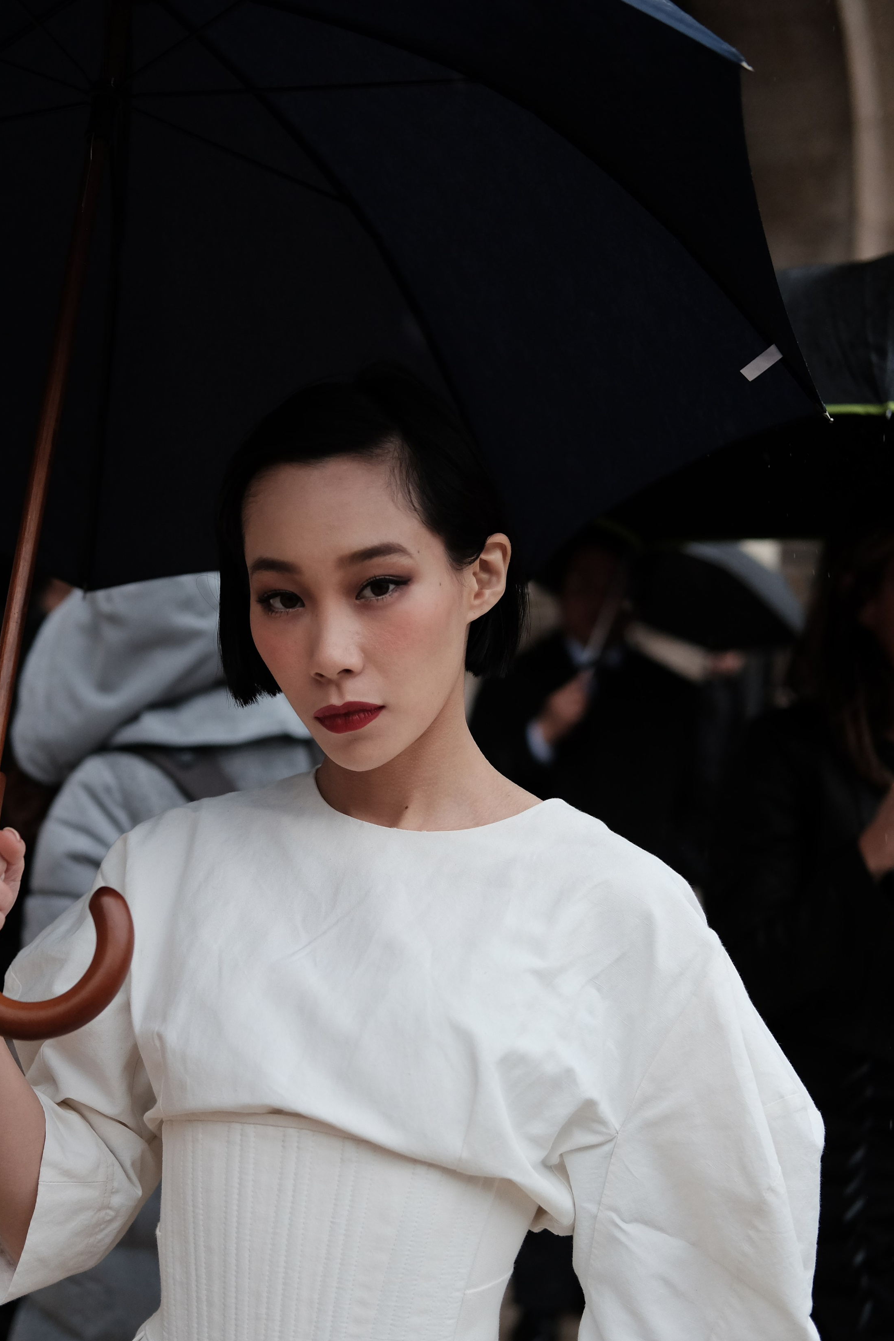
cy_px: 774
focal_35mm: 62
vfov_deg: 32.3
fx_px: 2310
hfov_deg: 21.9
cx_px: 371
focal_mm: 35
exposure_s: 1/1000
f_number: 2
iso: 800
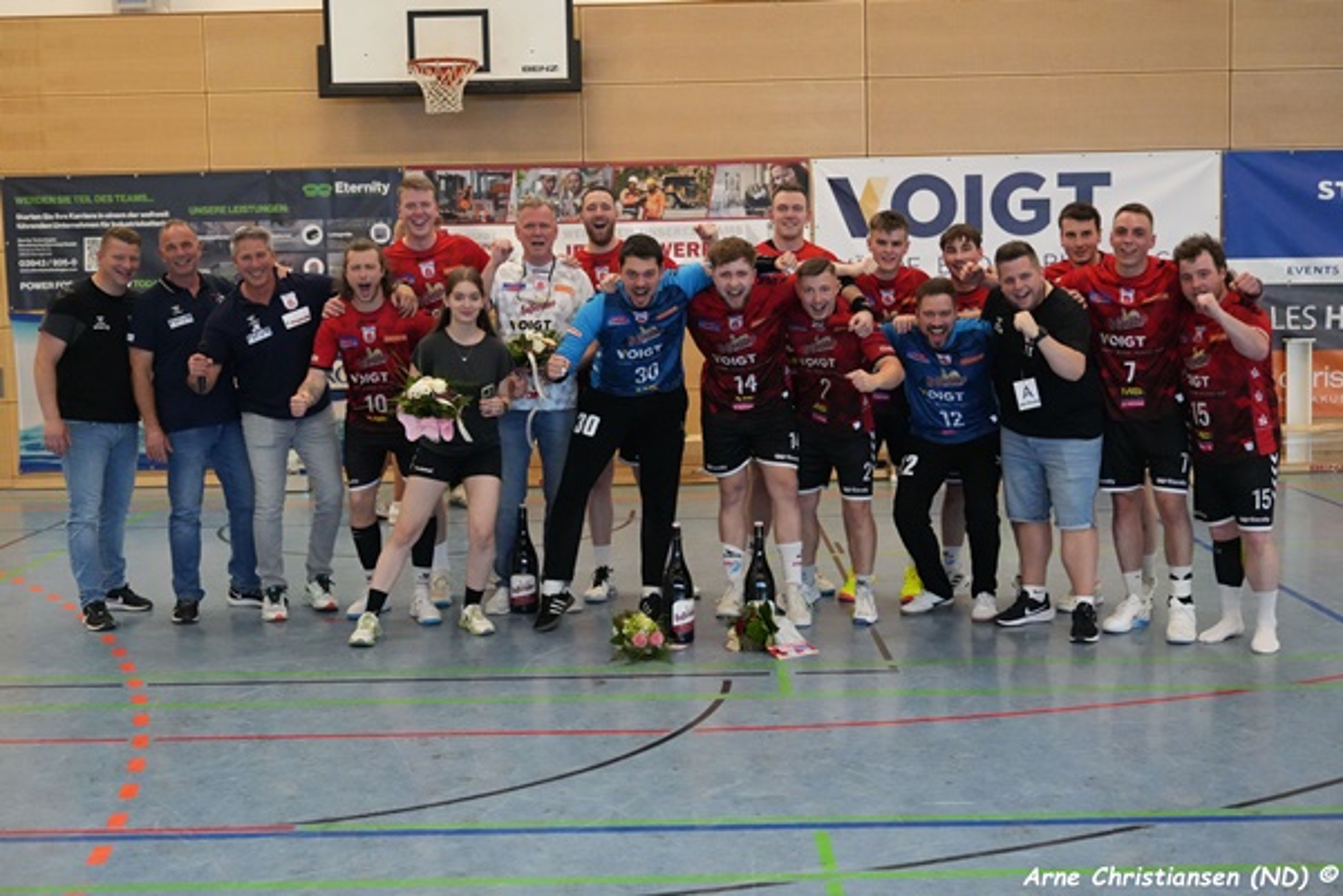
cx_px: 672
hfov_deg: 44.5
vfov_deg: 30.5
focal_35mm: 44
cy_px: 448
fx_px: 1641
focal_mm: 44
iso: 12800
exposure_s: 1/1250
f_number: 2.8
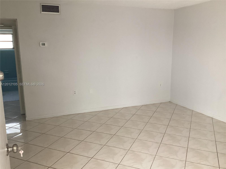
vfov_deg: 45.4
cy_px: 84
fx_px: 202
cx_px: 113
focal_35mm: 31
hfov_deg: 58.4
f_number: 2.4
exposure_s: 1/60
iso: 100
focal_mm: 3.3
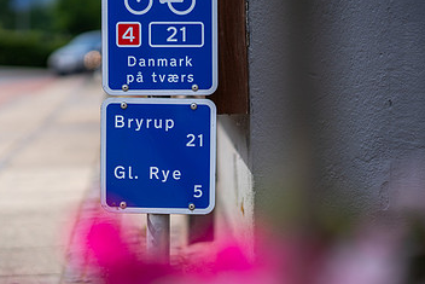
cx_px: 227
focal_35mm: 140
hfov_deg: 14.6
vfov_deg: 9.8
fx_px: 1653
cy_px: 150
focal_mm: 85
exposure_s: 1/2500
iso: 50
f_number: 1.4
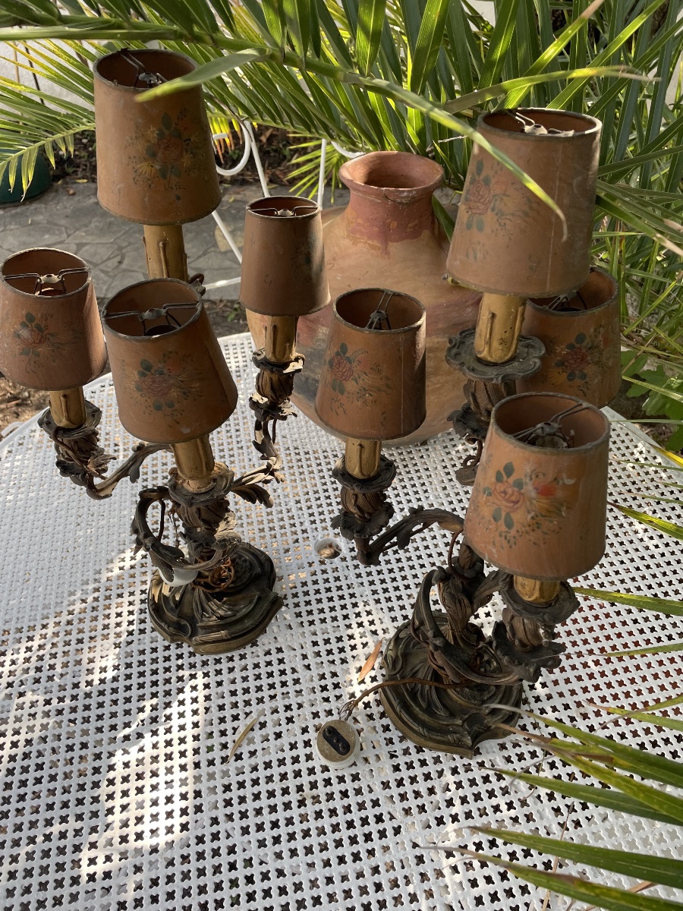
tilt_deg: -43.7
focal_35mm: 26
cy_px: 456
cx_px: 342
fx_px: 684
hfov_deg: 53.1
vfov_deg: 67.3
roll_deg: +1.0
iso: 32
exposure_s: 1/370
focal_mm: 4.2
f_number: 1.6
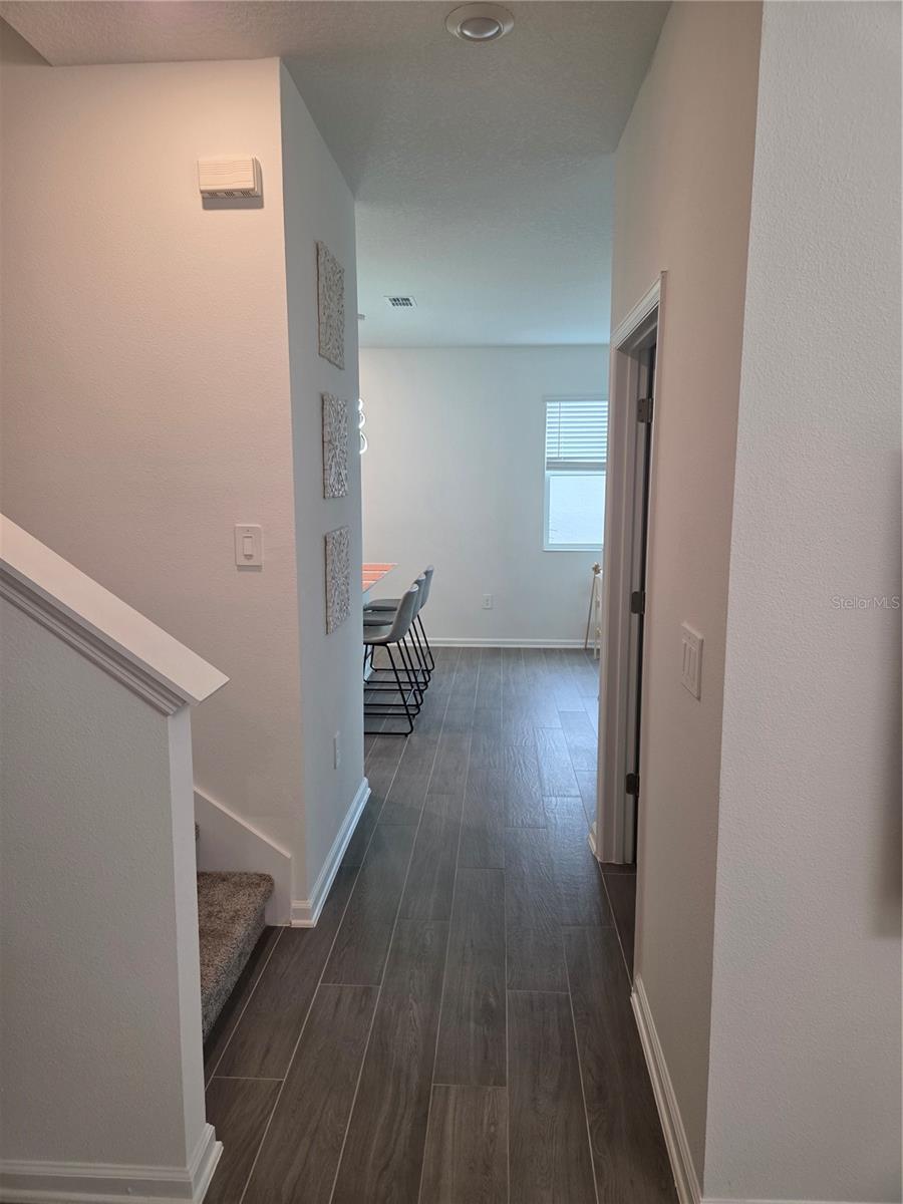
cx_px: 452
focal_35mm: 23
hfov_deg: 58.9
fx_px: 800
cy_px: 602
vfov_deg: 73.9
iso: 160
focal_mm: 5.4
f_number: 1.8
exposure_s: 1/120
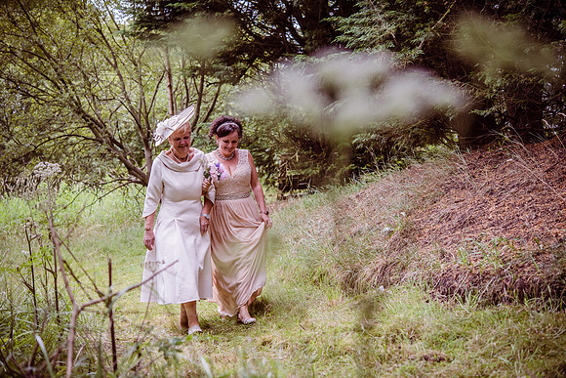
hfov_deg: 33.4
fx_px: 944
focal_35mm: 60
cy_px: 189
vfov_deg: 22.6
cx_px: 283
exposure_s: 1/500
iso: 320
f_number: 3.5
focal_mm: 60
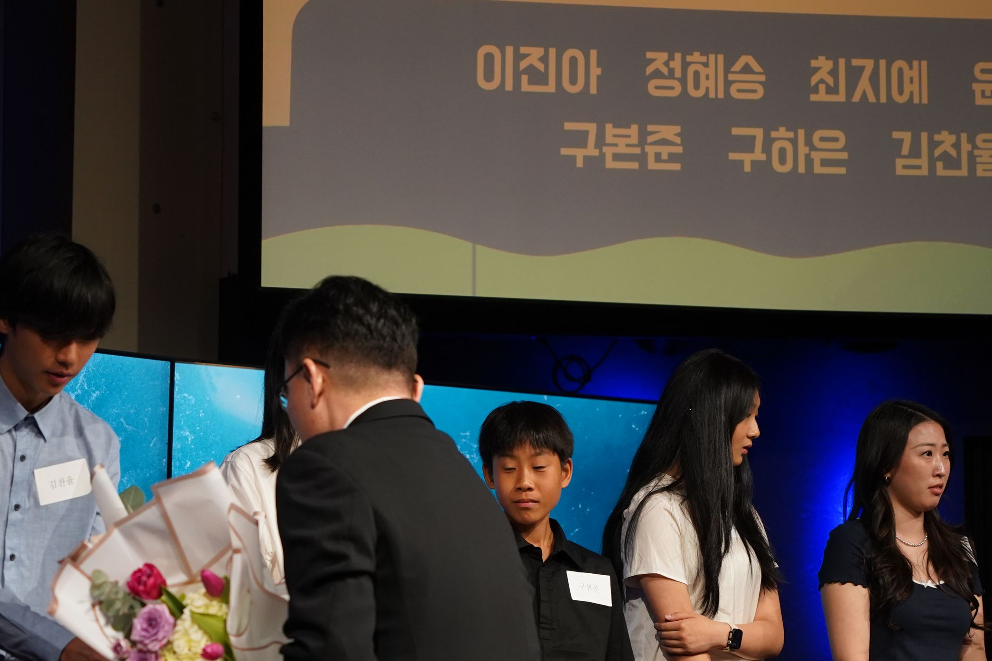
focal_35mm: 101
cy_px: 459
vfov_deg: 13.5
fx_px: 2783
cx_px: 429
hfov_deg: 20.2
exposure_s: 1/320
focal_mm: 55
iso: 1600
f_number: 4
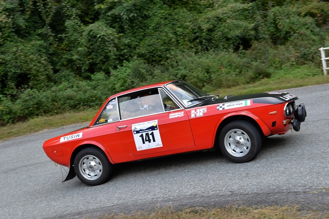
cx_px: 164
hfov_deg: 55.8
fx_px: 311
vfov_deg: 38.8
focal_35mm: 34
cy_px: 110
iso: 250
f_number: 4
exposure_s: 1/320
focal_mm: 34
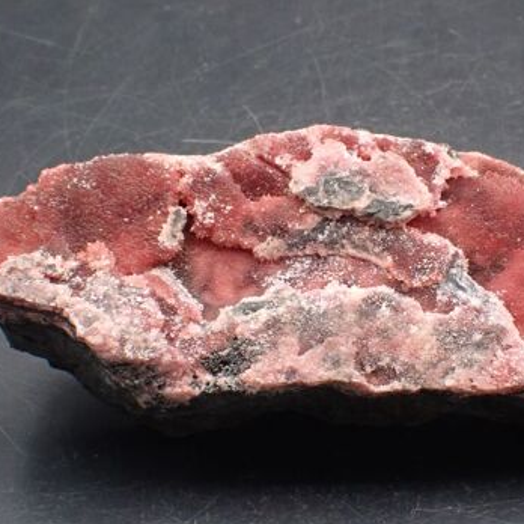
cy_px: 270
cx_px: 327
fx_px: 2089
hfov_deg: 14.3
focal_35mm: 122
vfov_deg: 14.3
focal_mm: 18
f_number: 6.3
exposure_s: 1/320
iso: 800
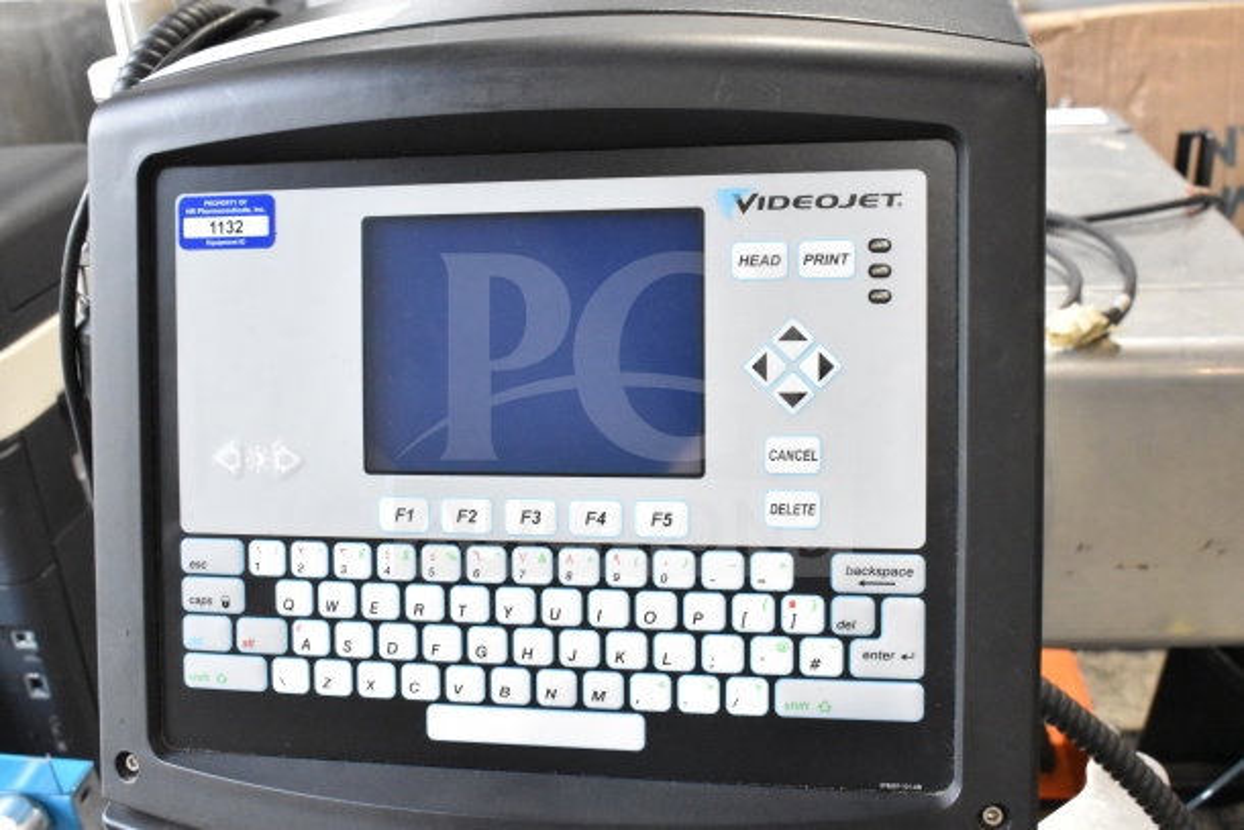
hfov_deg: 51.3
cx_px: 622
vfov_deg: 35.5
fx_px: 1296
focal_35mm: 38
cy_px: 415
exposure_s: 1/320
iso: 6400
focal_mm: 25
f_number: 9
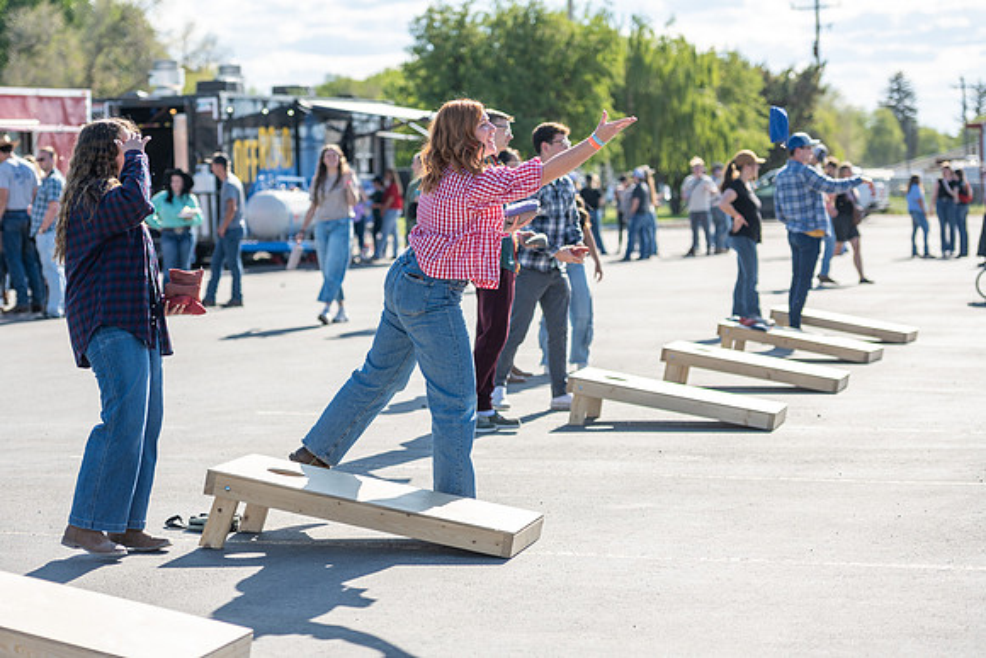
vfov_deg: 13.9
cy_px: 352
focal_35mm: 98
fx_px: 2695
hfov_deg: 20.7
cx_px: 459
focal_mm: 92
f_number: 2.8
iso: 80
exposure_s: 1/1000
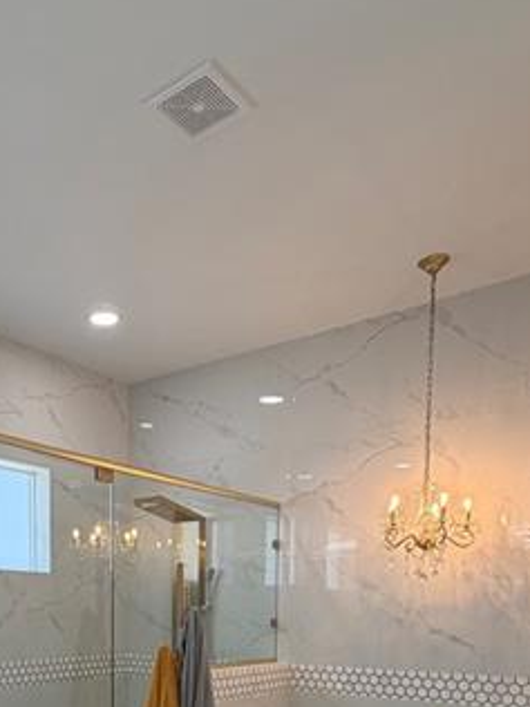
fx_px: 694
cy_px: 664
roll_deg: +0.2
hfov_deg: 40.6
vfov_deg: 47.2
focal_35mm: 34
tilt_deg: -1.4
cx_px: 134
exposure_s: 1/120
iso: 80
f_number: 2.2
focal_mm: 2.22
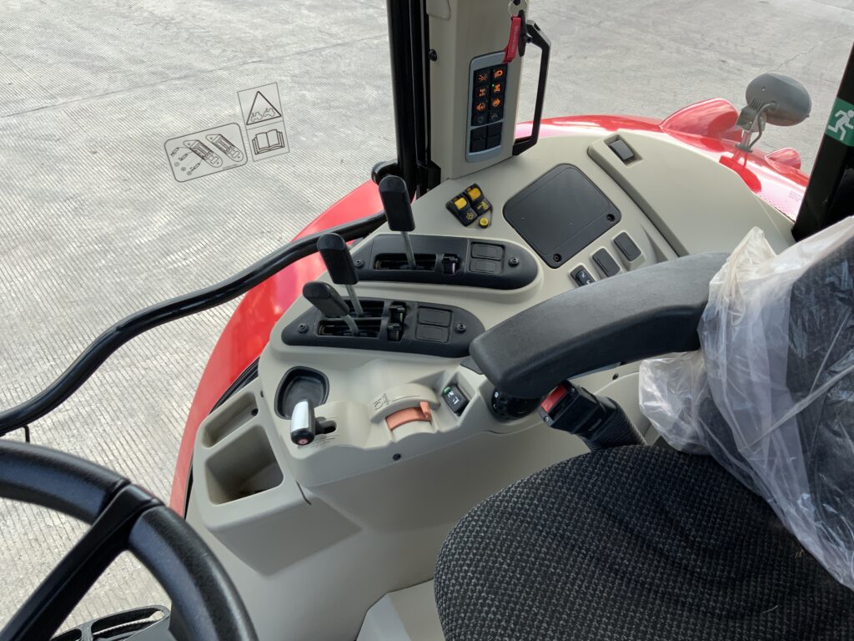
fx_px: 715
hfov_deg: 61.7
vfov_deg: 48.2
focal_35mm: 29
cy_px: 320
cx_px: 427
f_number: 1.8
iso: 16
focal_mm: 3
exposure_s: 1/124
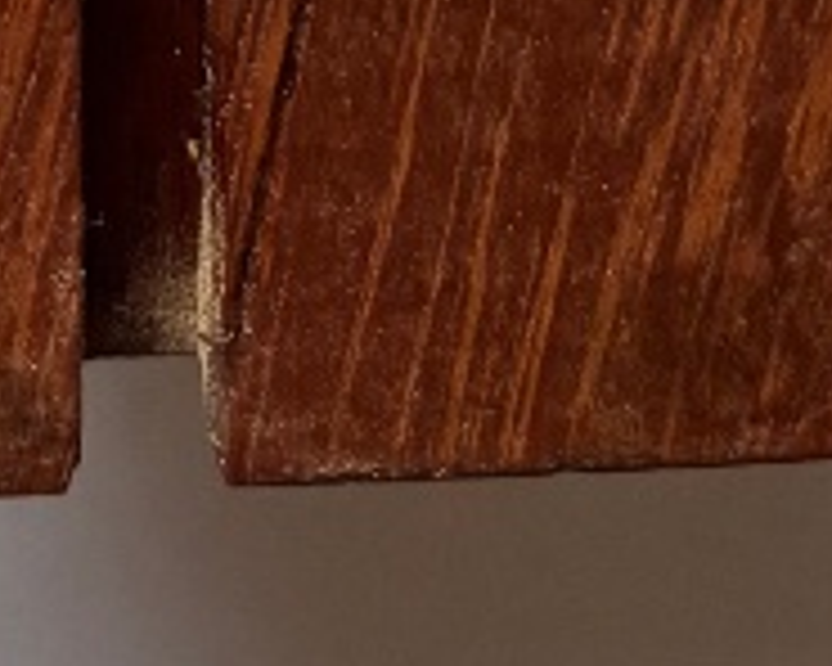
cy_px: -1732
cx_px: 99
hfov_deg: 11.6
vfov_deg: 7.5
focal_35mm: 165
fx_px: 4063
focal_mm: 5.96
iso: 125
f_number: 1.6
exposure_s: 1/113
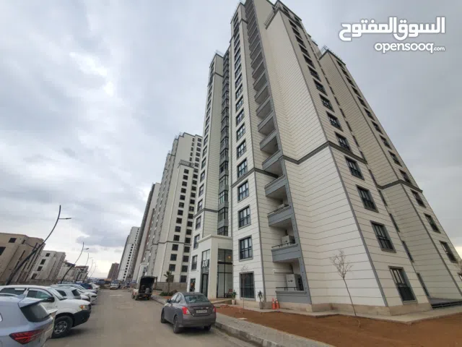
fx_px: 174
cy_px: 174
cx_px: 231
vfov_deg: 89.9
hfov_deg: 106.2
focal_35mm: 13
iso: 50
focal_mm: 1.8
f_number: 2.2
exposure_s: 1/260
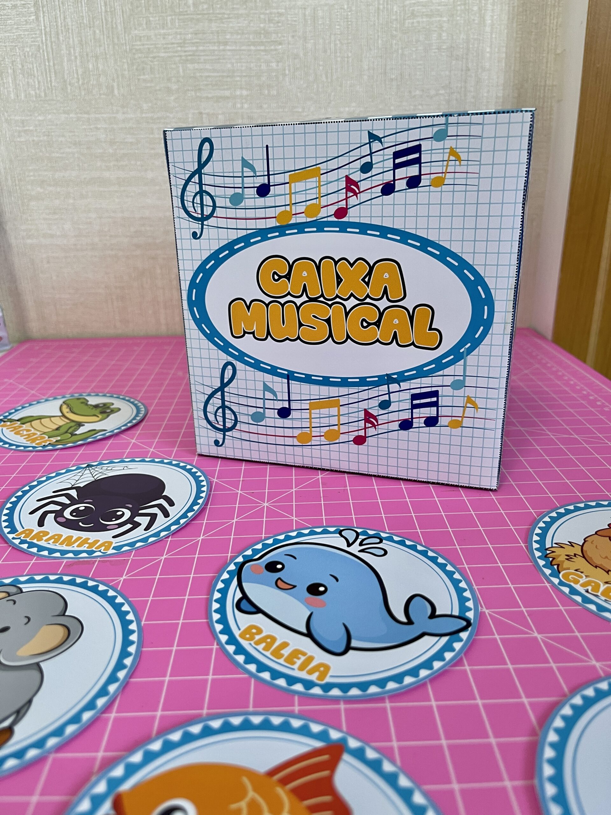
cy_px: 408
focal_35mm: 25
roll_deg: +1.0
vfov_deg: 69.4
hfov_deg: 54.9
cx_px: 306
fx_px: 588
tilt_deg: -21.6
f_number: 1.6
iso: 100
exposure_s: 1/60
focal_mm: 5.1
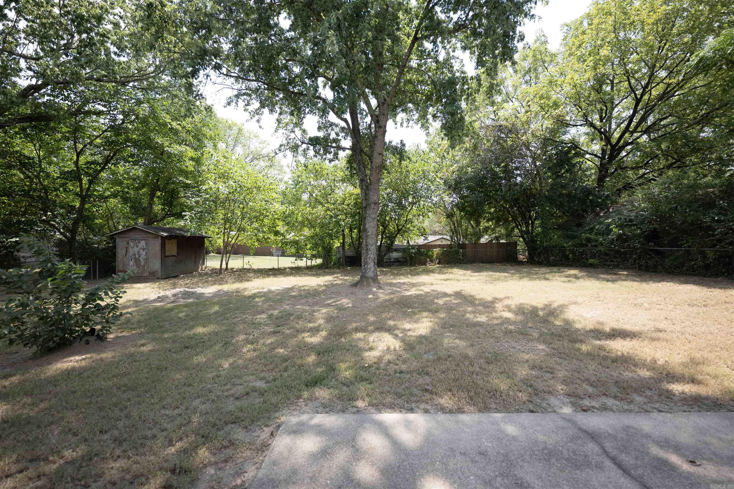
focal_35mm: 14
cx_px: 367
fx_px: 285
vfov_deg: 81.2
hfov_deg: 104.3
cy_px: 244
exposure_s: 1/3200
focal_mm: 14
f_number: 2.8
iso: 500
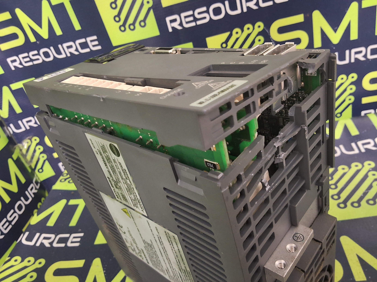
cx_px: 188
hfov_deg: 63.4
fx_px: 305
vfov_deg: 49.7
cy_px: 141
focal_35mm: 28
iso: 320
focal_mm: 2.91
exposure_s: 1/20
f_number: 1.9
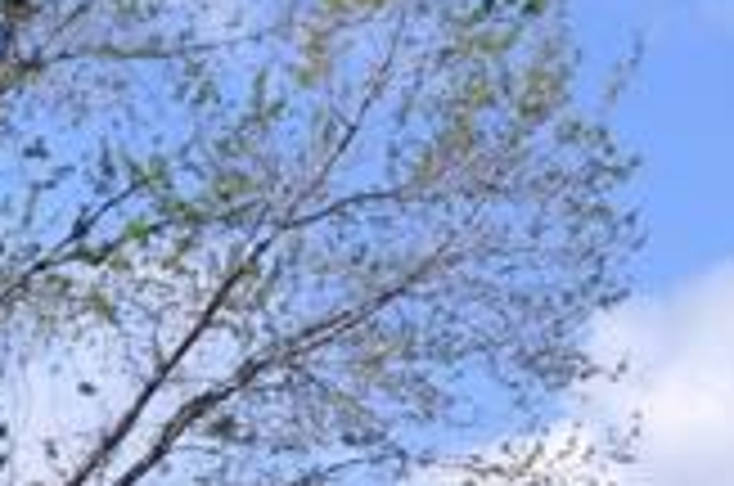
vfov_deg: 5.6
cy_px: 1082
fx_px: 4785
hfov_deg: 7.7
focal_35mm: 235
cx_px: -1400
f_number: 10
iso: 200
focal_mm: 25
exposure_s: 1/400
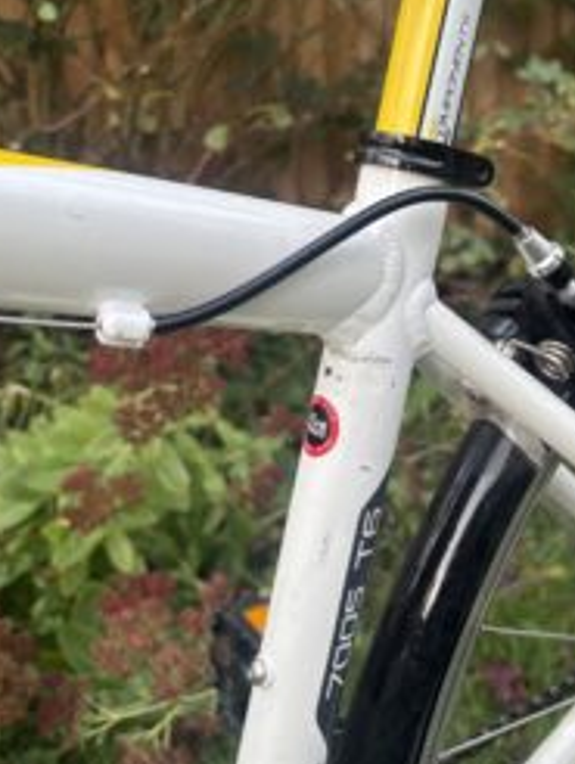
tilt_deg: -12.5
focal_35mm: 38
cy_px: 301
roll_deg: -0.9
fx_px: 840
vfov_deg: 48.6
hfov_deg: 37.2
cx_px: 398
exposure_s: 1/60
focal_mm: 5.96
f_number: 1.6
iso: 200
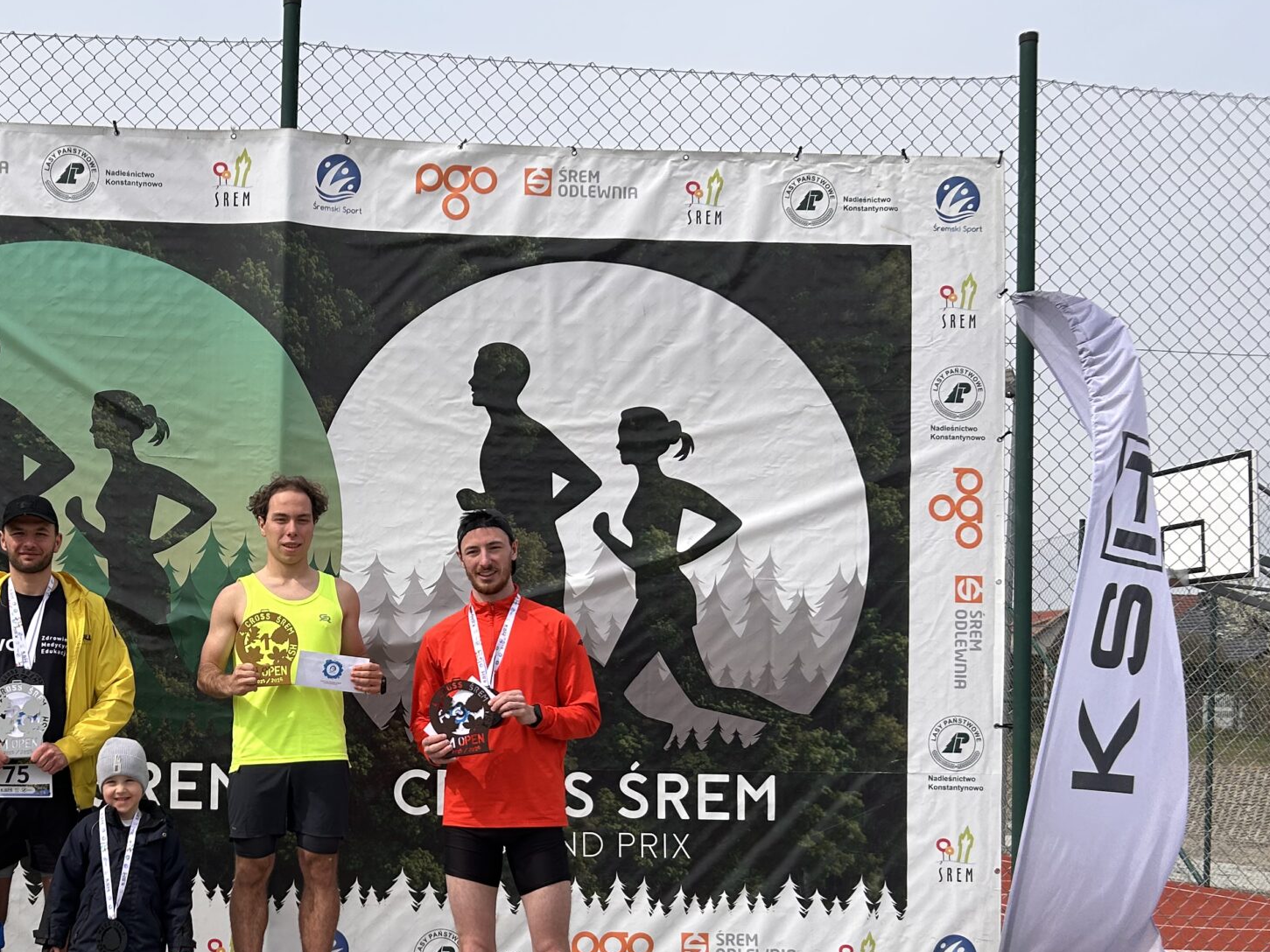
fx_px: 1577
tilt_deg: +2.1
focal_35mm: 43
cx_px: 278
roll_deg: -1.0
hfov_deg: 42.2
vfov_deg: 33.1
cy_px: 681
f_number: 1.5
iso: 50
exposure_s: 1/5587
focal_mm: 5.7
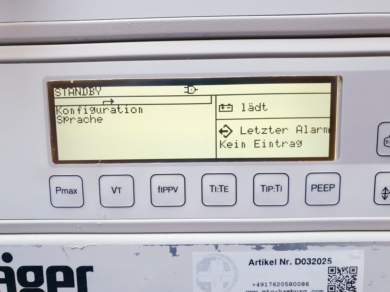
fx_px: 293
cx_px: 195
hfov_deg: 67.3
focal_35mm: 26
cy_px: 146
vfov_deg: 53.1
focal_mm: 4.3
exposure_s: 1/50
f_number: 2.4
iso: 160
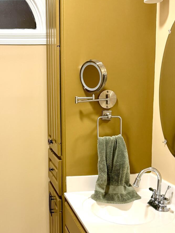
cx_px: 41
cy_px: 154
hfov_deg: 26.7
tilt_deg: -9.8
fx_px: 364
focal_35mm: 54
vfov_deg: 35.2
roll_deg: +0.7
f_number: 1.78
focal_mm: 6.76
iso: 160
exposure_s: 1/60
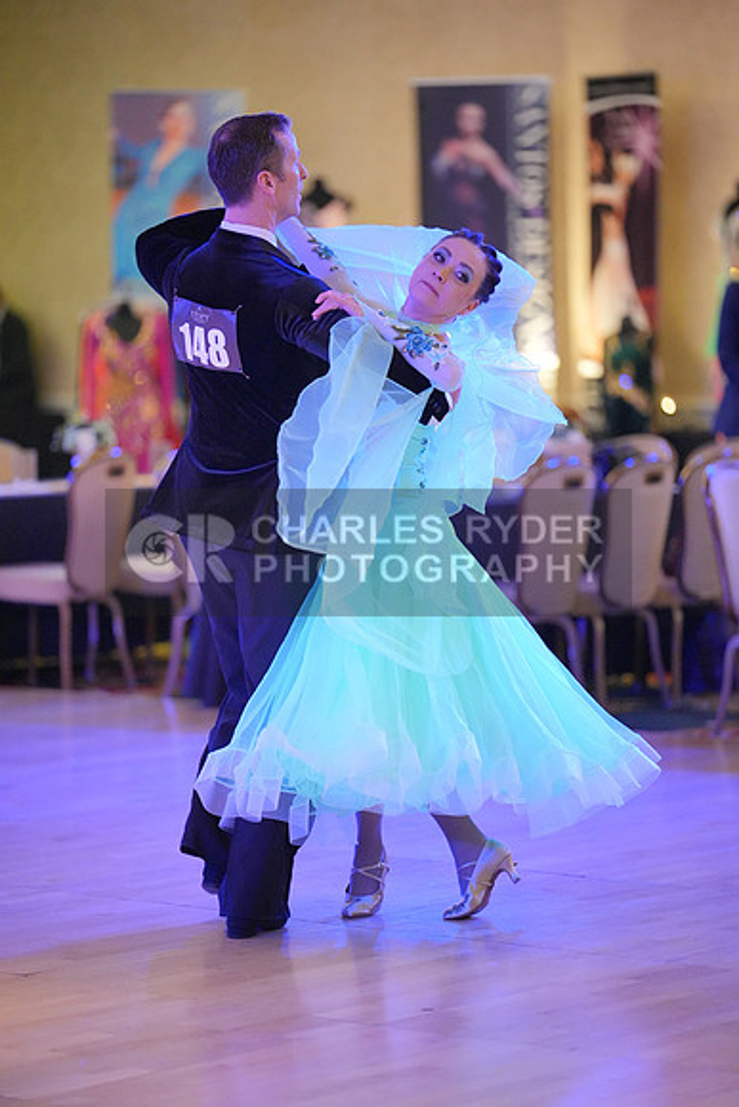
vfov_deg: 15.0
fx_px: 4216
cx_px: 370
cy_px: 554
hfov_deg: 10.0
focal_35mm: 137
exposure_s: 1/500
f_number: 2
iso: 6400
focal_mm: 137
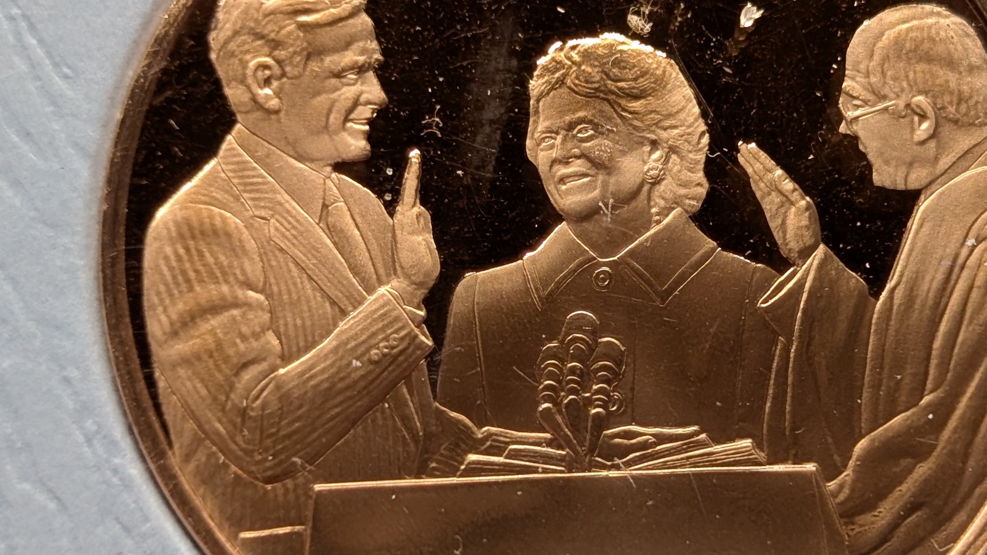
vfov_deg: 11.9
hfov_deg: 20.9
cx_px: 604
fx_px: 2670
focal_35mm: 102
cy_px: 272
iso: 54
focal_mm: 6.9
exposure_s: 1/61.6
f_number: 1.68
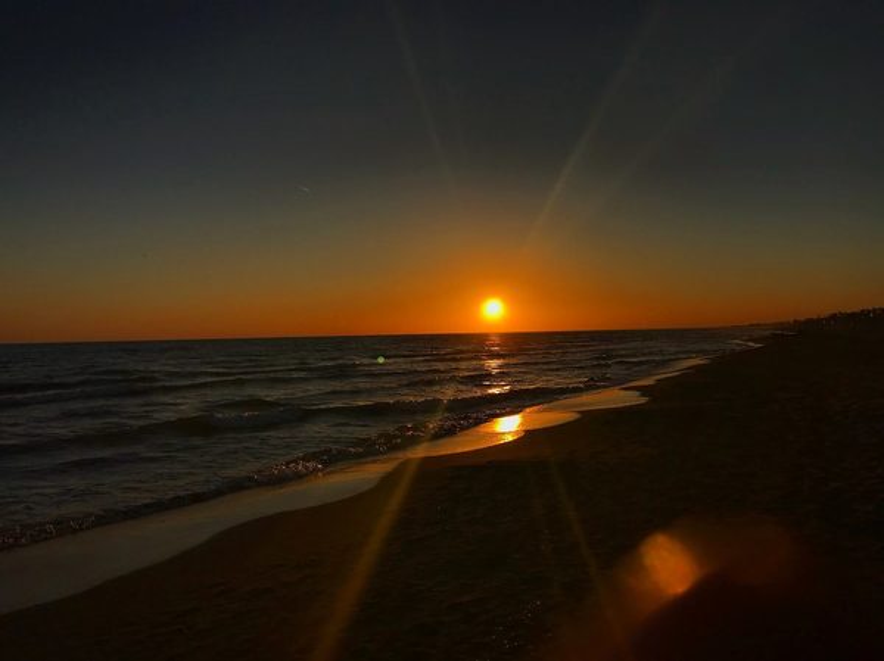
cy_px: 330
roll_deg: +1.6
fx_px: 714
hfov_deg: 63.5
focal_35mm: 28
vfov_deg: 49.7
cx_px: 442
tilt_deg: +2.1
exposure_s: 1/7407
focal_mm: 3.99
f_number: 1.8
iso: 25
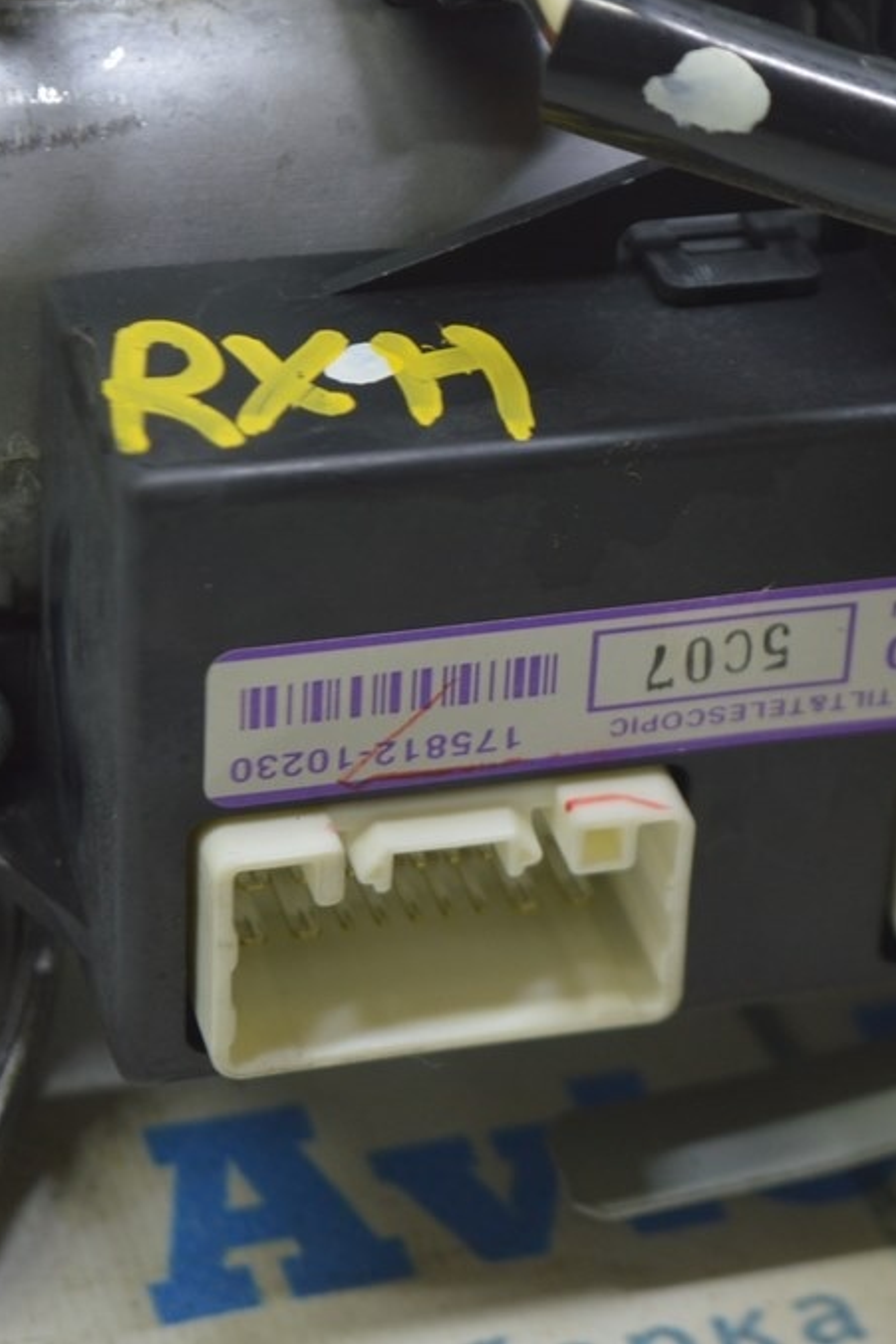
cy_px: 670
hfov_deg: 10.9
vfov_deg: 16.4
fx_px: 4660
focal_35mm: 125
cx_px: 817
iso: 400
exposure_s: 1/20
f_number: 5.6
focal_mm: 55
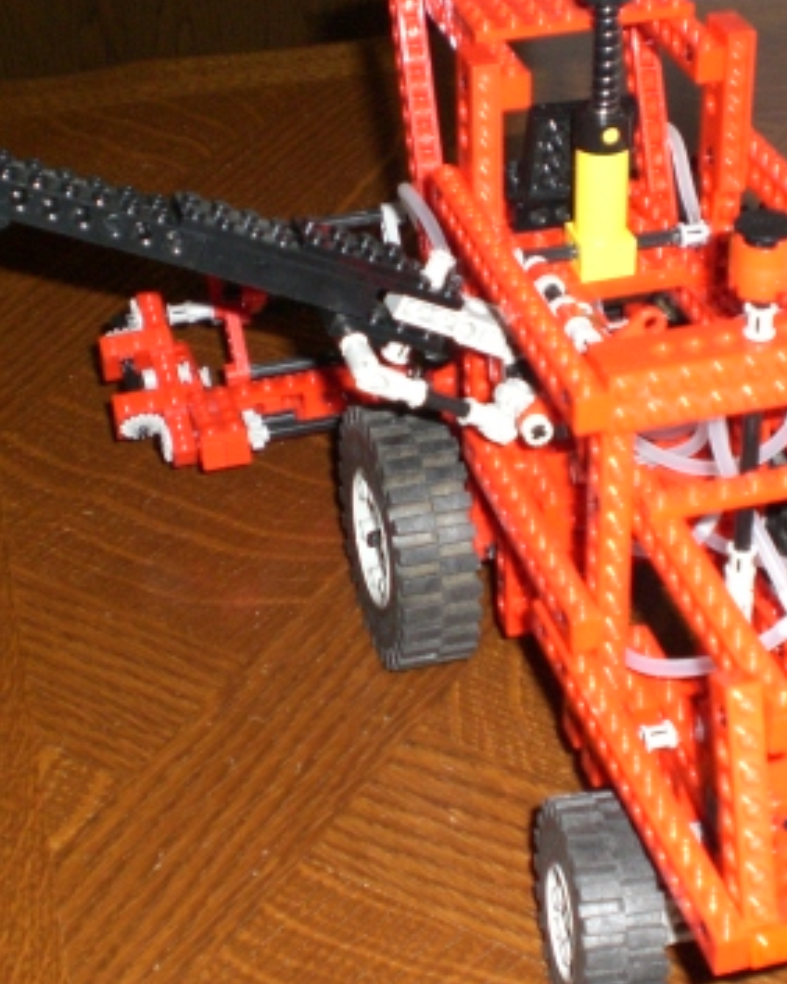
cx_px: 506
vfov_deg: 28.3
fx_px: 1952
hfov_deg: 22.7
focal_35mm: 67
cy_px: 492
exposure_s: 1/60
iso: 200
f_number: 3.1
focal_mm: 6.3
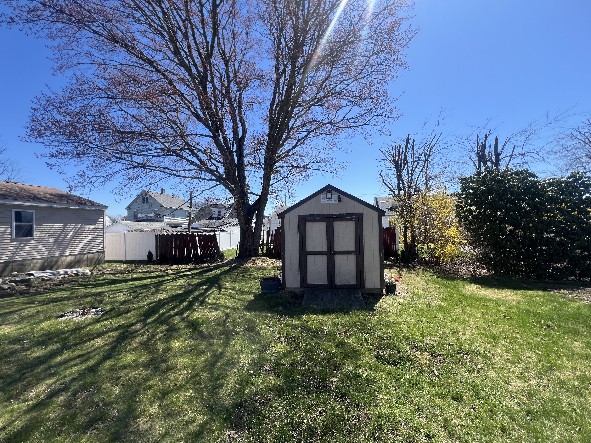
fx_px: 222
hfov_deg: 106.2
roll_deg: +2.4
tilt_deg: -0.6
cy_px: 222
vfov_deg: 89.9
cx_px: 296
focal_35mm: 13
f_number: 1.8
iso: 32
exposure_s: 1/1179
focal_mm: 1.57
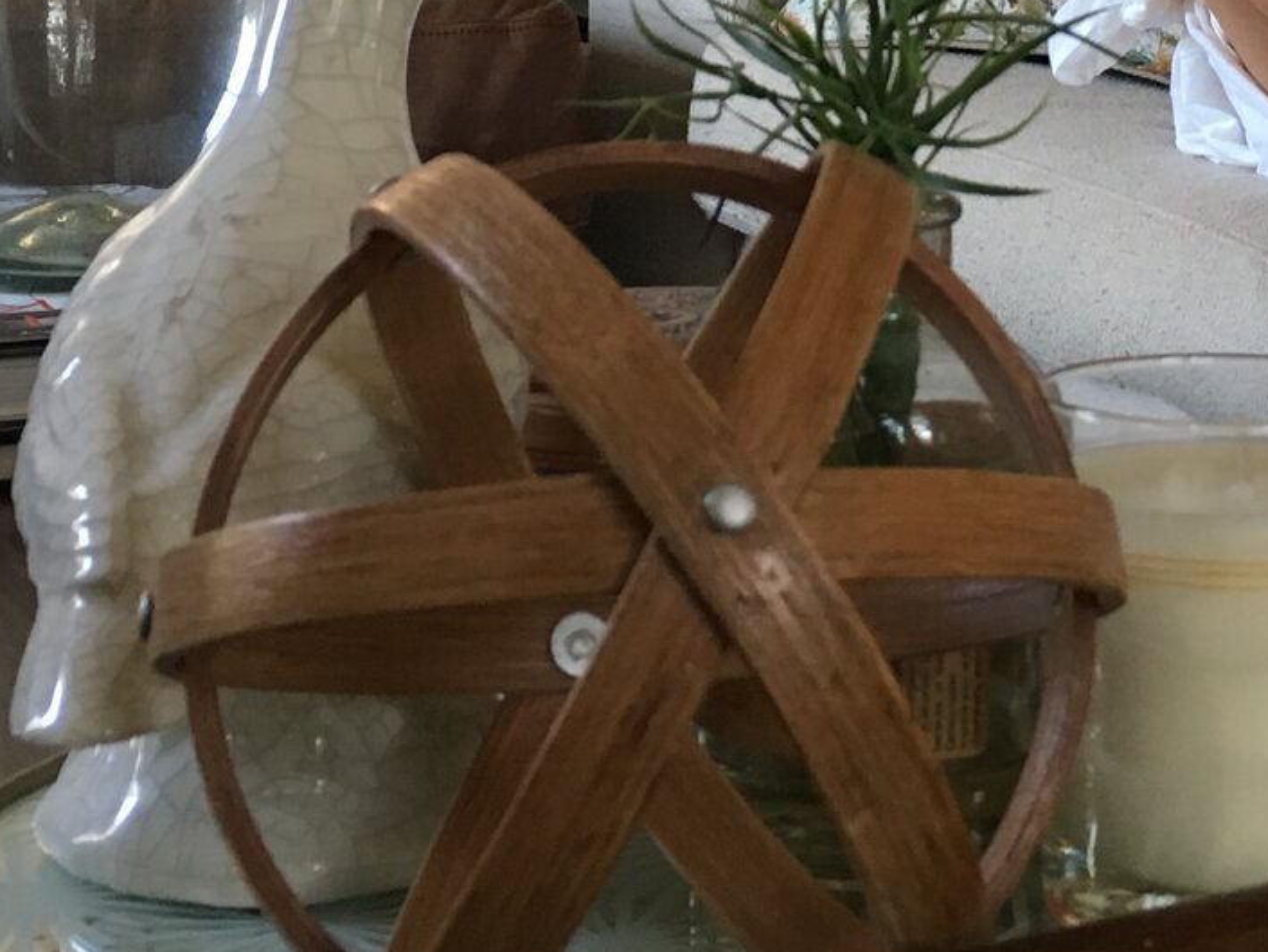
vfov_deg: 17.9
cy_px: -151
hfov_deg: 24.4
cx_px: 962
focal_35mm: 79
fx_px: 2894
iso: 100
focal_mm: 4.15
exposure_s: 1/30
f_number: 2.2
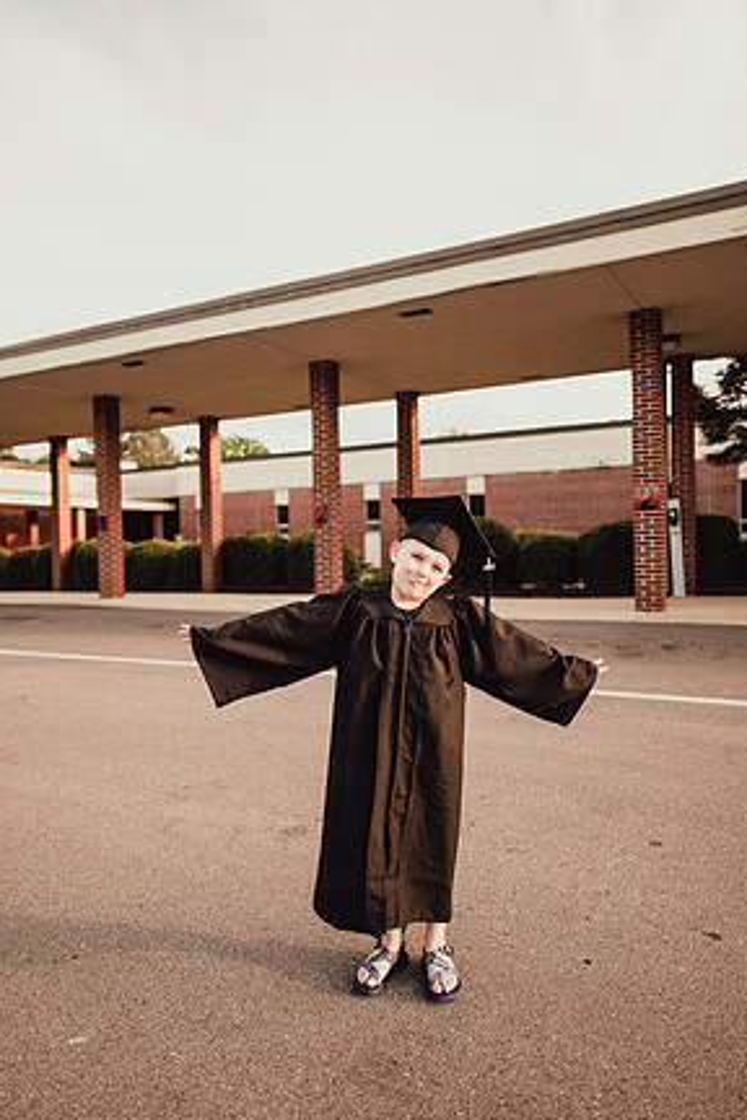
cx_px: 366
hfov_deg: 51.3
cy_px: 560
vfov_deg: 71.5
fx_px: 778
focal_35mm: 25
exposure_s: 1/400
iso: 100
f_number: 2.2
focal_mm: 24
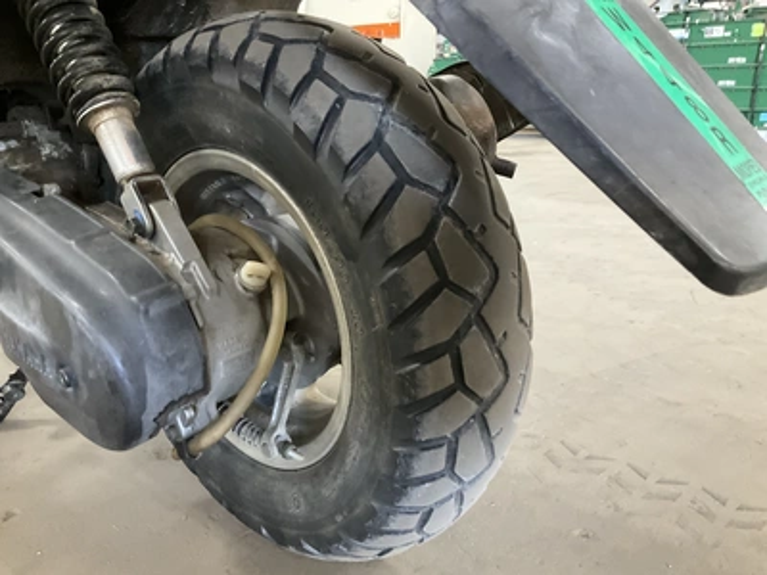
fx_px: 643
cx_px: 384
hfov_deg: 61.7
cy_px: 288
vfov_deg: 48.2
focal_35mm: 29
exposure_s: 1/30
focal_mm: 3
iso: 320
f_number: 1.8
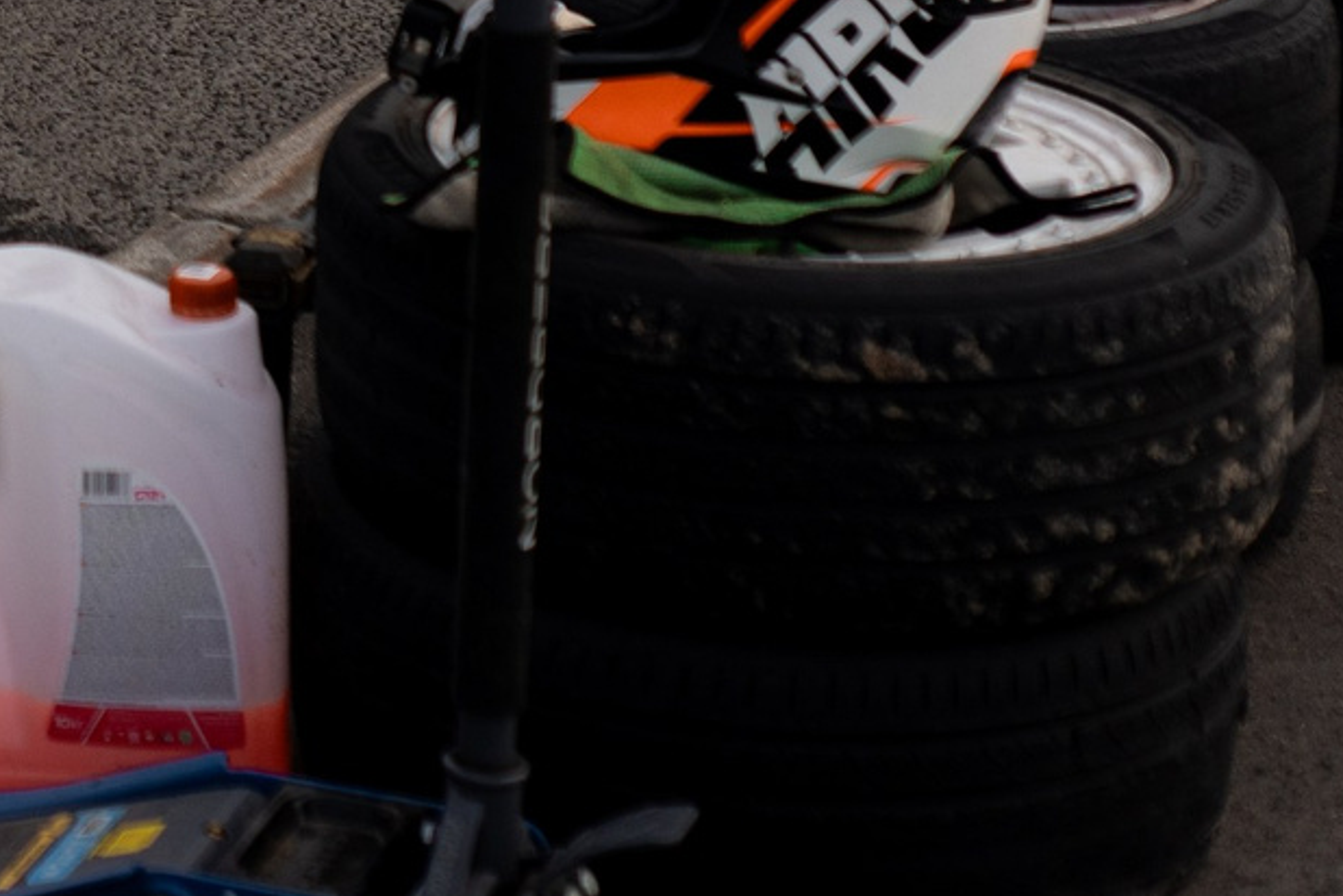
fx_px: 5409
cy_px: -904
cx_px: -615
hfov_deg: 13.4
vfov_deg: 8.9
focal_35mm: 145
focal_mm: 35
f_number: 2.5
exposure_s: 1/1600
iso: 100
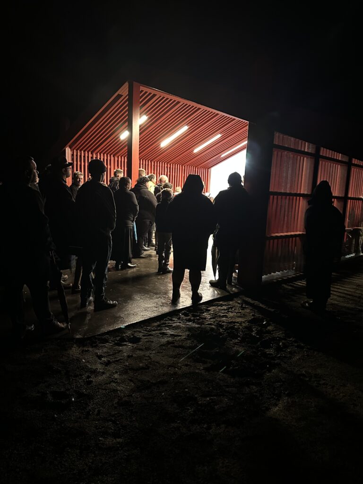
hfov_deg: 56.8
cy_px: 242
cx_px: 182
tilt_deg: -7.9
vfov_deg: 71.6
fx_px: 336
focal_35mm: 24
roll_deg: -2.1
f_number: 1.78
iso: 2000
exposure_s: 1/15
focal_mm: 6.86
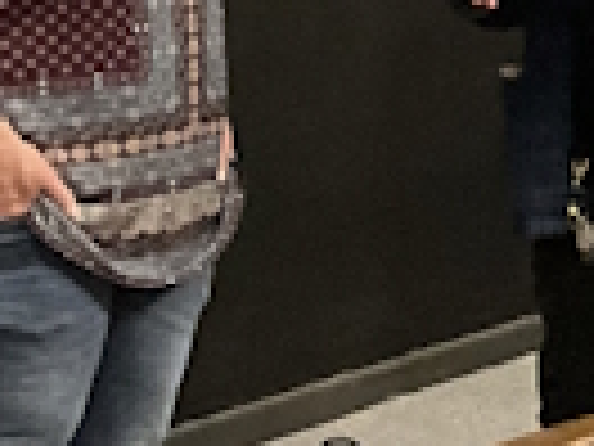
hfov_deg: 10.7
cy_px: -505
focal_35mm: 158
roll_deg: +0.7
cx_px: 1436
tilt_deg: +2.7
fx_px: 2711
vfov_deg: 8.8
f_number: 1.8
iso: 320
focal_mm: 3
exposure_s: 1/48
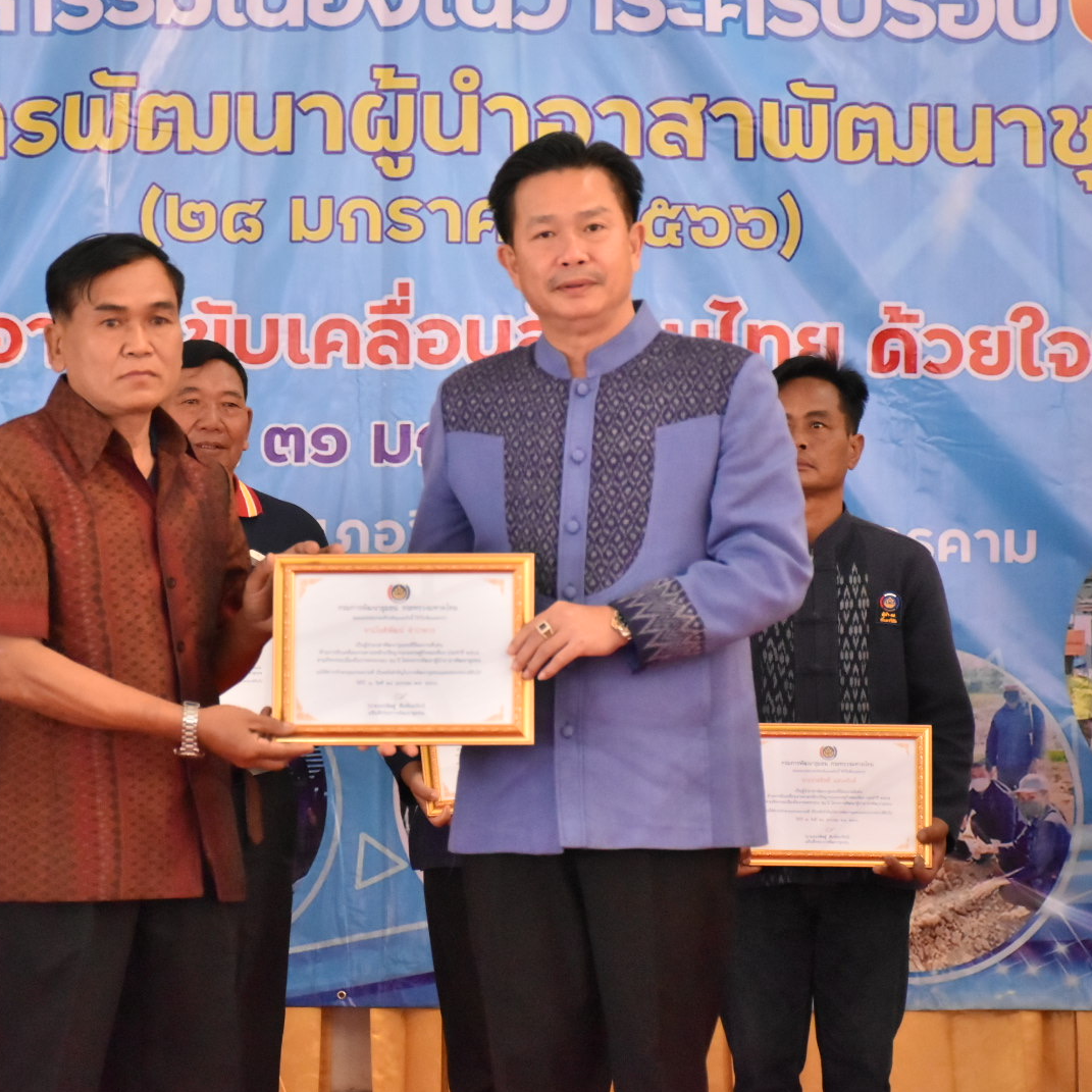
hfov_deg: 12.1
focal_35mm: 145
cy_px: 544
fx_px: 5162
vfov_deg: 12.1
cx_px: 411
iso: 4000
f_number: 5
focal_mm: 75
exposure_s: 1/250
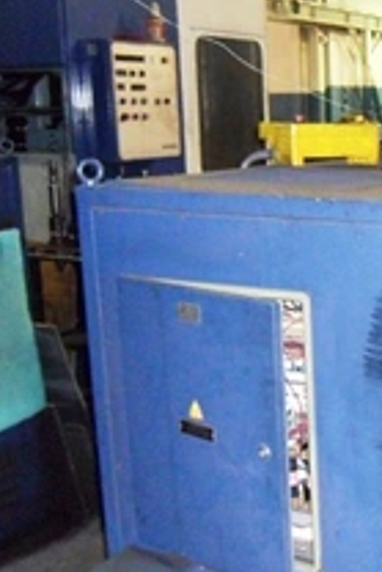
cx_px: 511
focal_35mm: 54
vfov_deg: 36.8
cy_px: 261
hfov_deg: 22.2
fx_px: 858
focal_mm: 4.9
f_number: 3.5
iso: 480
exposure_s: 1/45
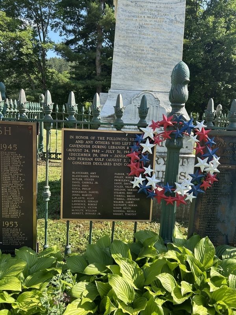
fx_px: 236
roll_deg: -3.7
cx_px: 118
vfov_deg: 67.3
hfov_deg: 53.1
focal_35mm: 26
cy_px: 158
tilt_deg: -10.2
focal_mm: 5.7
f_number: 1.5
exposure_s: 1/1058
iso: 50
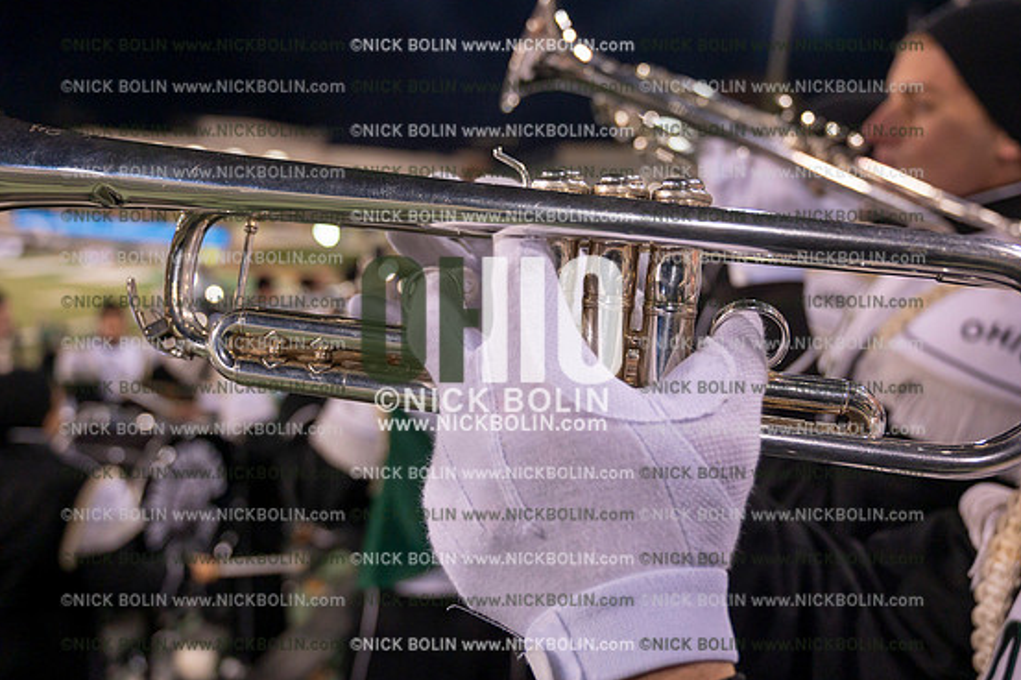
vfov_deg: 41.1
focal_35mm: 32
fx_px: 907
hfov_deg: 58.7
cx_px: 491
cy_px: 344
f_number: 4
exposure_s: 1/640
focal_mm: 30.5
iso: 3200
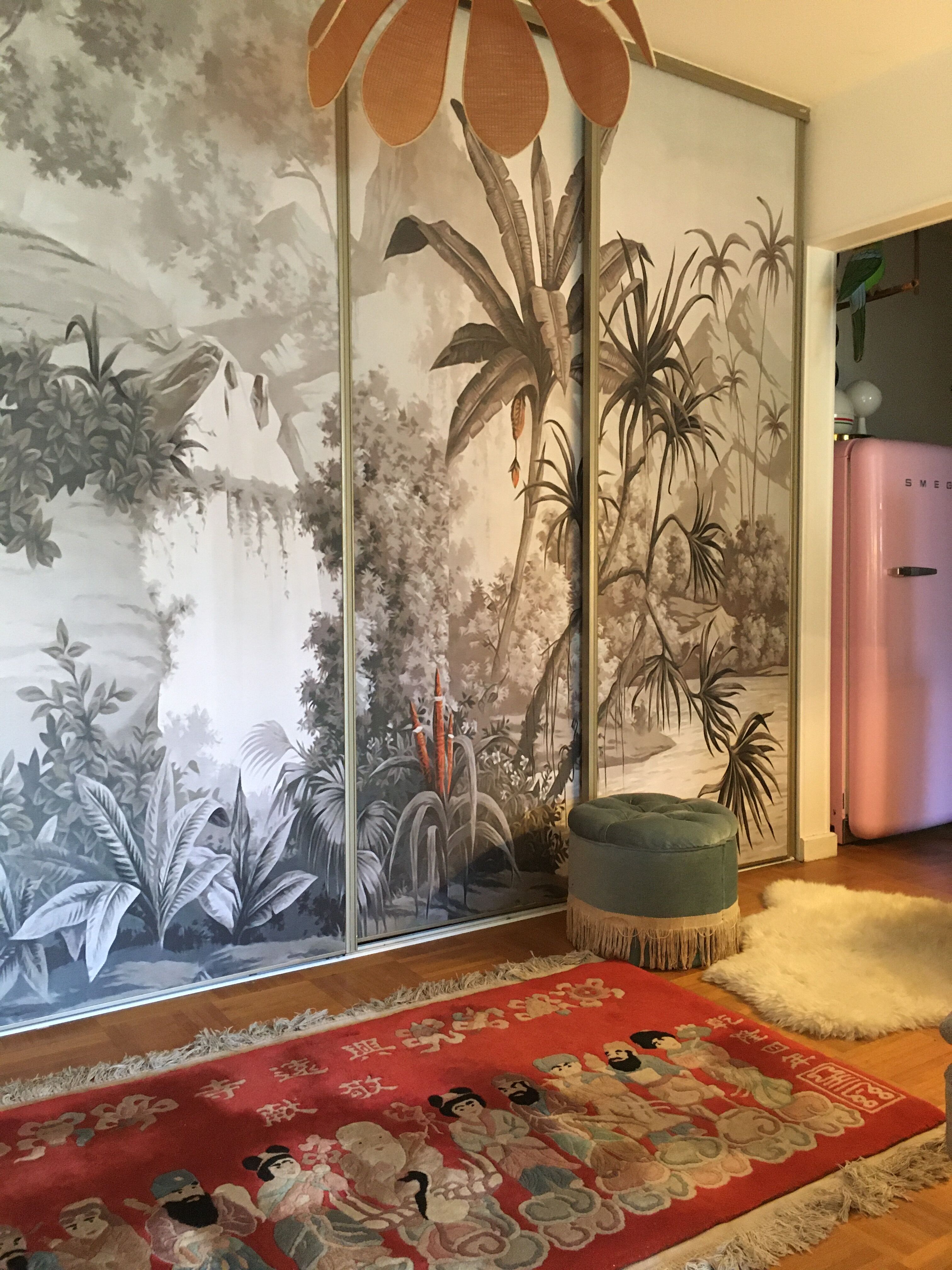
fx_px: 1063
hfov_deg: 48.2
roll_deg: +0.1
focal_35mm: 29
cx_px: 476
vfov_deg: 61.7
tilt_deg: -1.2
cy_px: 635
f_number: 2.2
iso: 200
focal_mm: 4.15
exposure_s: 1/25
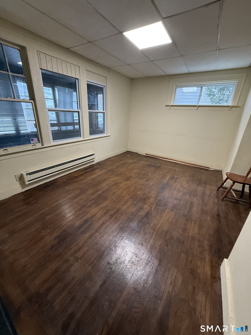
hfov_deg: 85.7
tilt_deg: -20.7
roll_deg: -2.9
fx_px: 135
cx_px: 126
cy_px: 168
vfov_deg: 102.1
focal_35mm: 14
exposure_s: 1/60
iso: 250
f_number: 2.2
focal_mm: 2.22
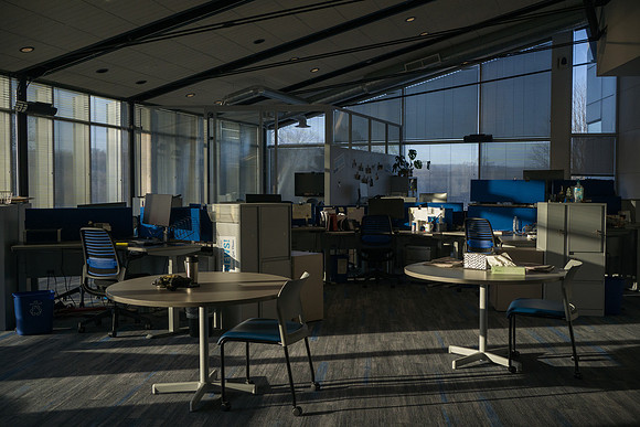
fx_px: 636
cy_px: 213
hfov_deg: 53.4
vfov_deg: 37.1
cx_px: 324
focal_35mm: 36
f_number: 8
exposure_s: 1/320
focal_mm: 35
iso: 2000
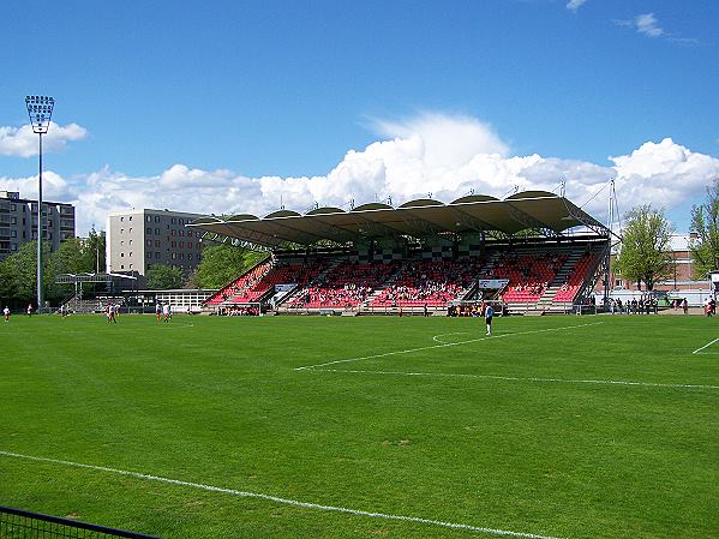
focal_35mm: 38
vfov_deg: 37.7
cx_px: 360
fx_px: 789
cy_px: 270
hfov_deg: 49.0
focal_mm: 6.3
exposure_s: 1/800
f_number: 4
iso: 64
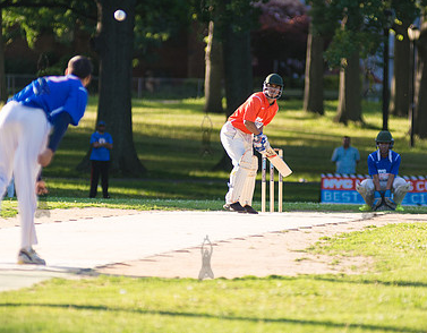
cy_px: 145
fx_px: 4718
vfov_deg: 4.0
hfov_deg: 5.2
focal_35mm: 377
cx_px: 238
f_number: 2.8
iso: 400
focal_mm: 200
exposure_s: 1/2000
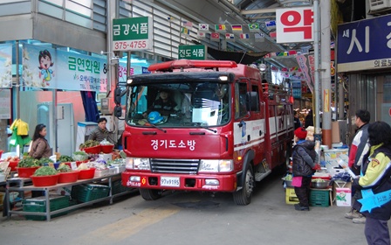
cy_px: 117
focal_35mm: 43
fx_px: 458
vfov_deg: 29.9
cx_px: 196
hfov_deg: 46.2
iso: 400
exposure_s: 1/80
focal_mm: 28
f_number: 4.5
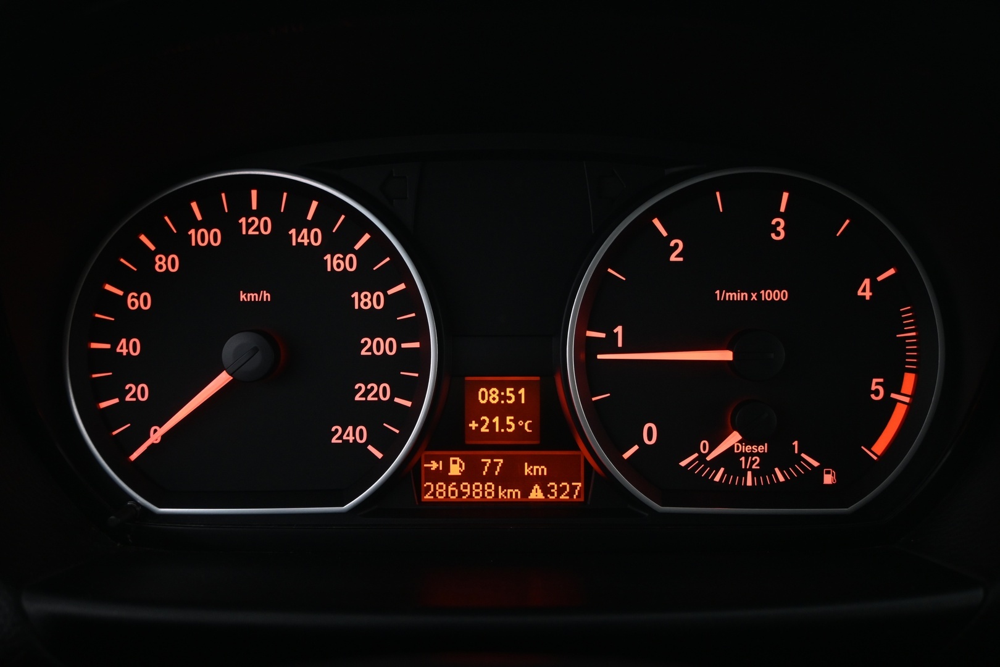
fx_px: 896
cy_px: 334
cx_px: 500
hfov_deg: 58.3
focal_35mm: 32
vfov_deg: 40.8
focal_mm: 21.5
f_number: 4
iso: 1000
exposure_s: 1/10
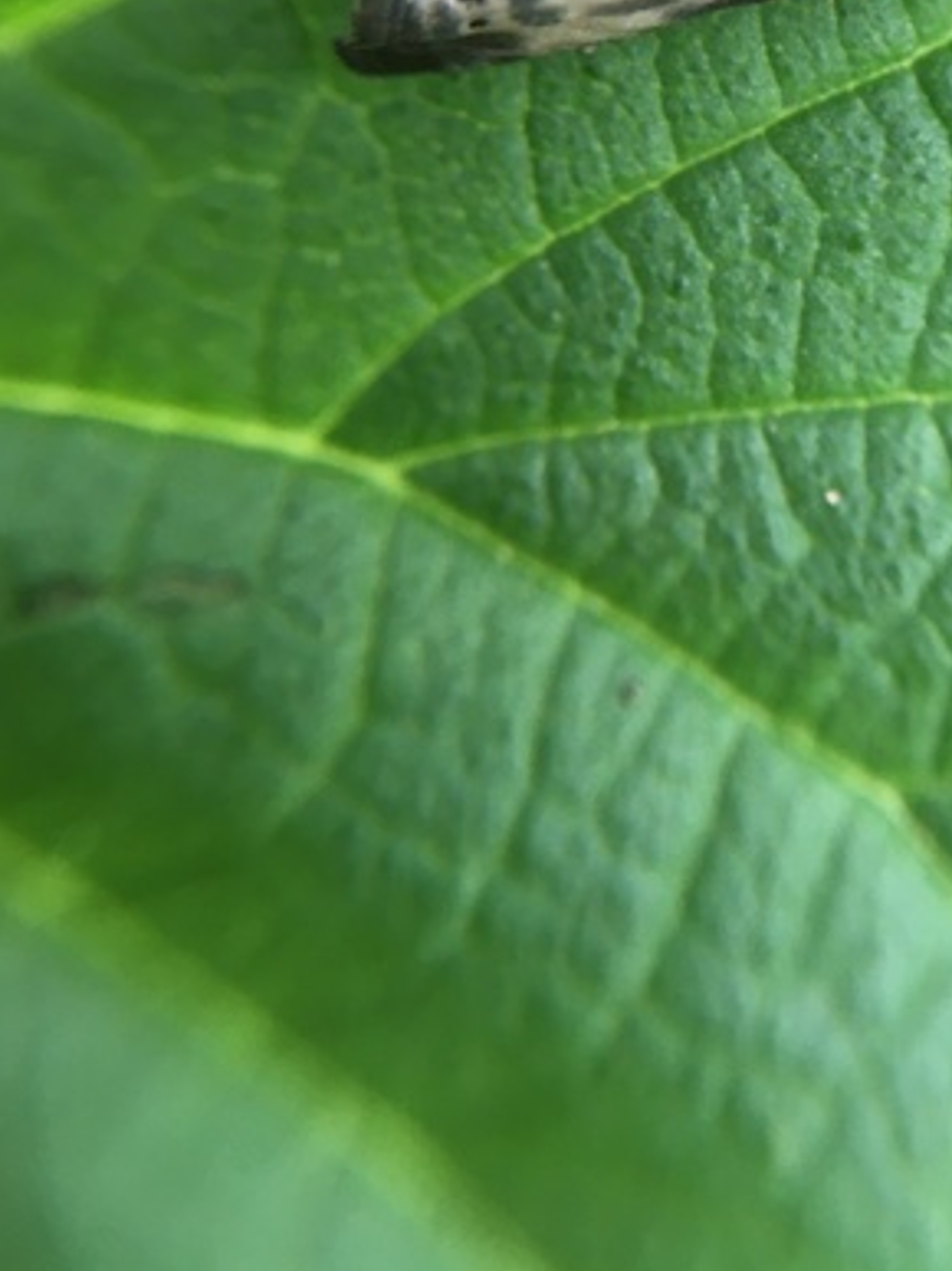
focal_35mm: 48
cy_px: 223
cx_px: 755
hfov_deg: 29.6
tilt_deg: -49.9
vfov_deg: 38.0
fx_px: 1761
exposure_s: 1/33
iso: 32
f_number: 2.2
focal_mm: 4.15
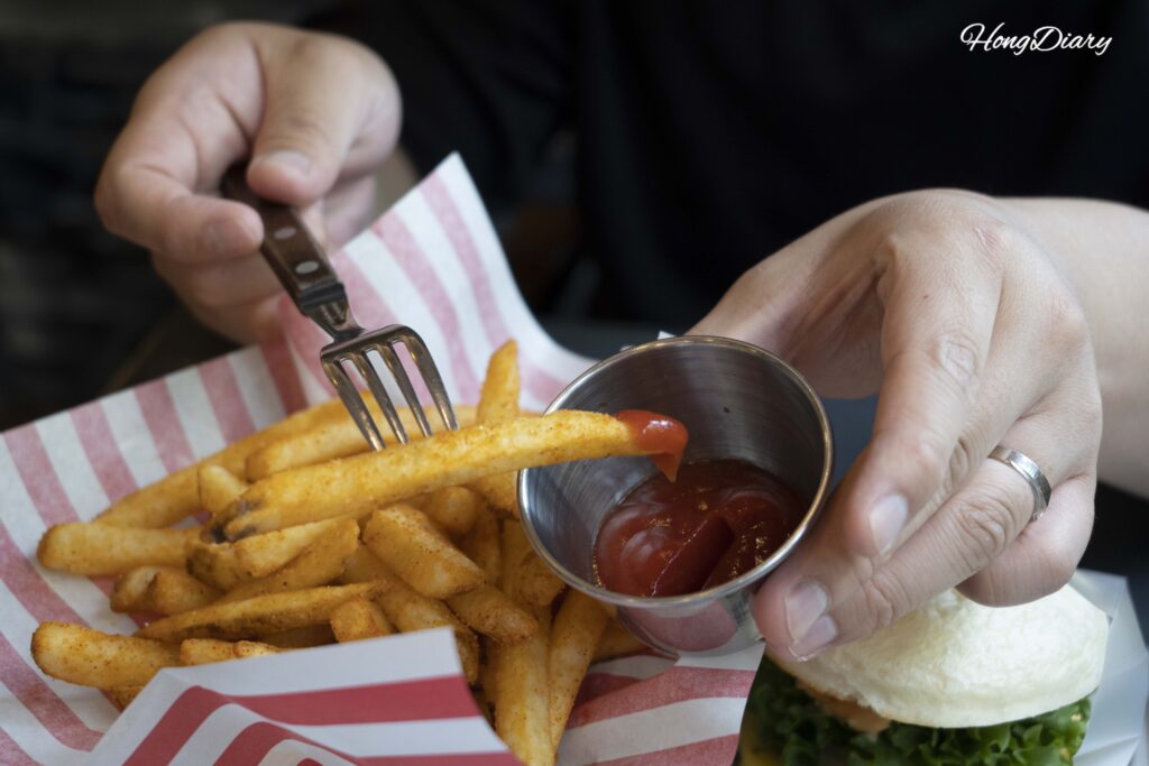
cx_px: 574
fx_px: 1915
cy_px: 383
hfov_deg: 33.4
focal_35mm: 60
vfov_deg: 22.6
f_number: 5.6
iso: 1250
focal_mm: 60
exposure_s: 1/160
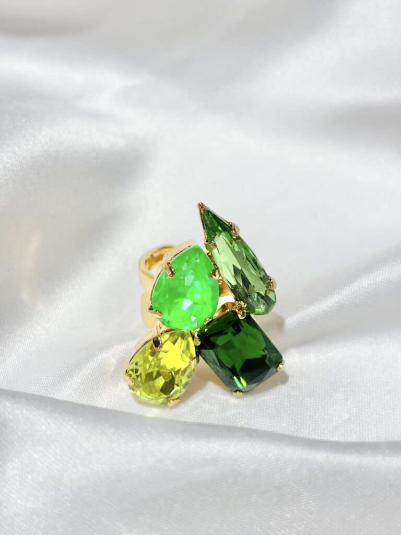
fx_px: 803
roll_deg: +5.4
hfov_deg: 28.0
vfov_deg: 36.8
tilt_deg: -30.3
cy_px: 268
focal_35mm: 52
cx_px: 200
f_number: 1.6
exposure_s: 1/419
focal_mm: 5.96
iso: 32
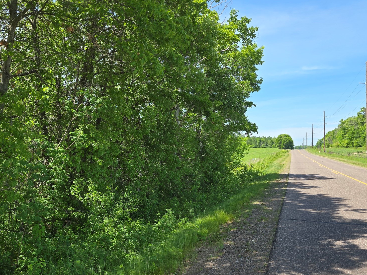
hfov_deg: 55.4
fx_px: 339
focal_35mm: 32
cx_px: 117
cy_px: 142
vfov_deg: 44.2
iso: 12
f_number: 1.7
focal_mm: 6.3
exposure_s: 1/335
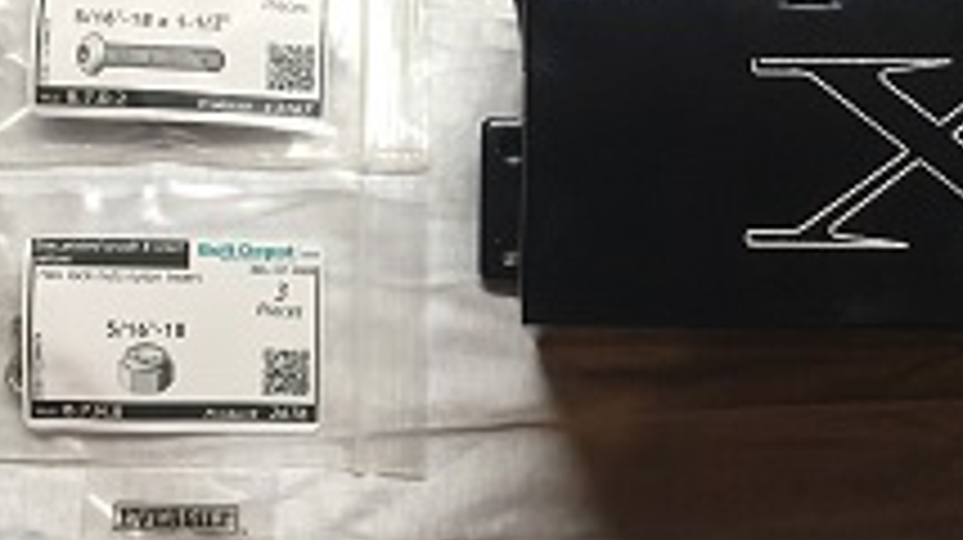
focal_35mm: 59
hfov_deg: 35.4
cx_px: 558
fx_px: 1505
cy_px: 284
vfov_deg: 20.3
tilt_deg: -83.0
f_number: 2.2
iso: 125
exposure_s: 1/30
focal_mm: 4.15
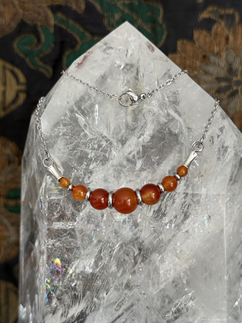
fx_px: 447
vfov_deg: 39.7
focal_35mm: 48
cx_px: 121
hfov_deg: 30.3
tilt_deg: -3.2
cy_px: 162
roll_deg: -0.4
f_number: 1.78
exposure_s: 1/60
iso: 200
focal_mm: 6.76
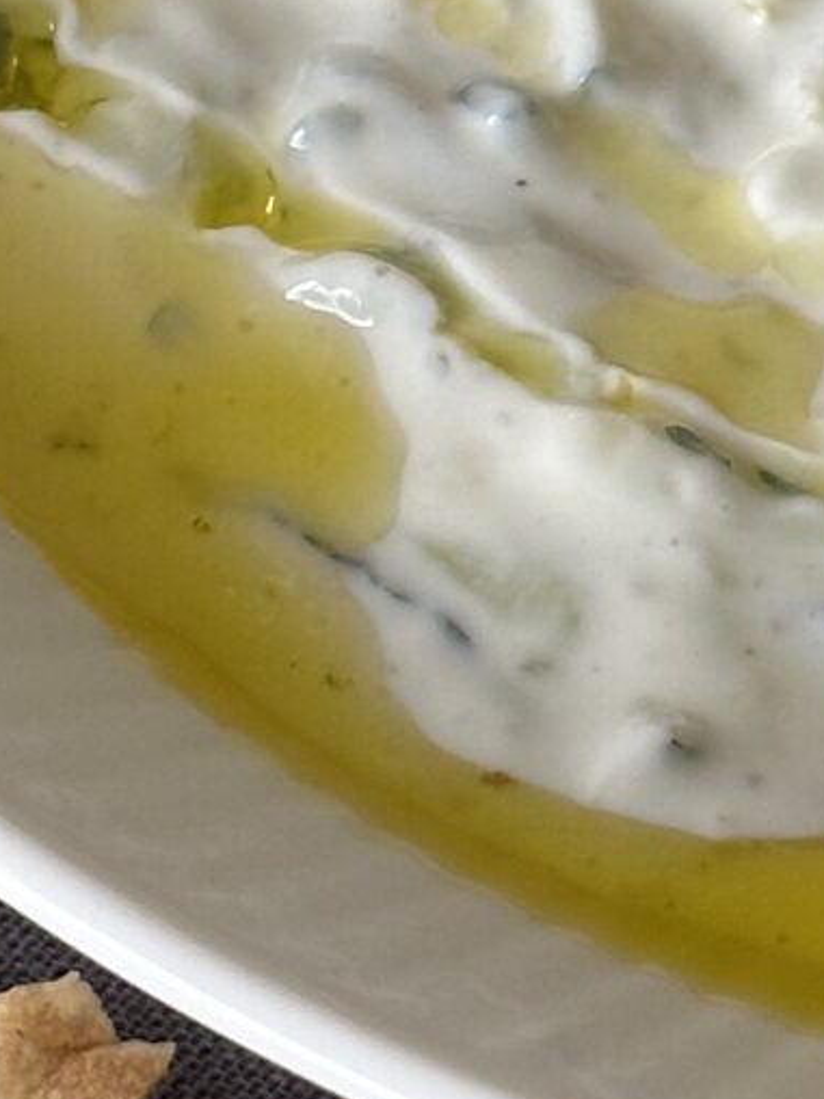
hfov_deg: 6.1
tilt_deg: -51.3
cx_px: 612
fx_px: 7681
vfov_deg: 8.2
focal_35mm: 242
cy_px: 405
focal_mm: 6.86
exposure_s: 1/50
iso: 64
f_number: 1.78
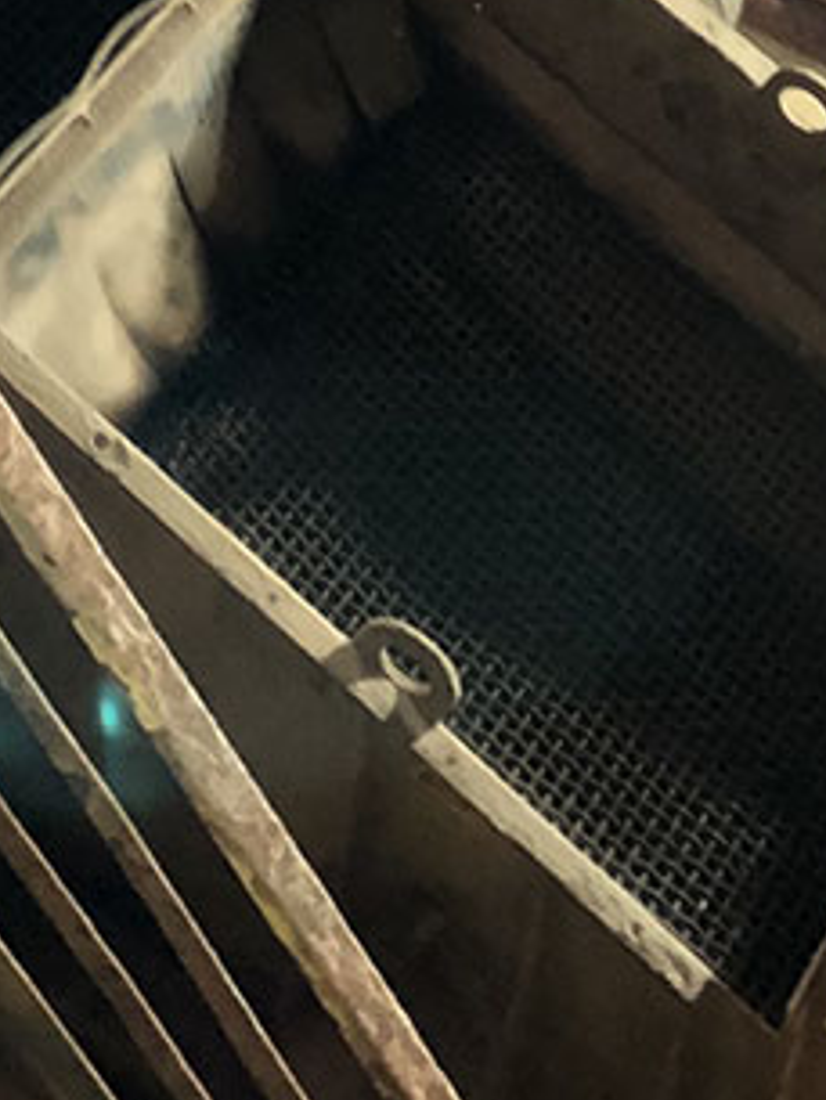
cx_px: -40
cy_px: -804
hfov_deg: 13.3
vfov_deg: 15.6
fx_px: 3497
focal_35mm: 110
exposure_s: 1/15
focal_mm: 3.99
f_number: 1.8
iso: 800
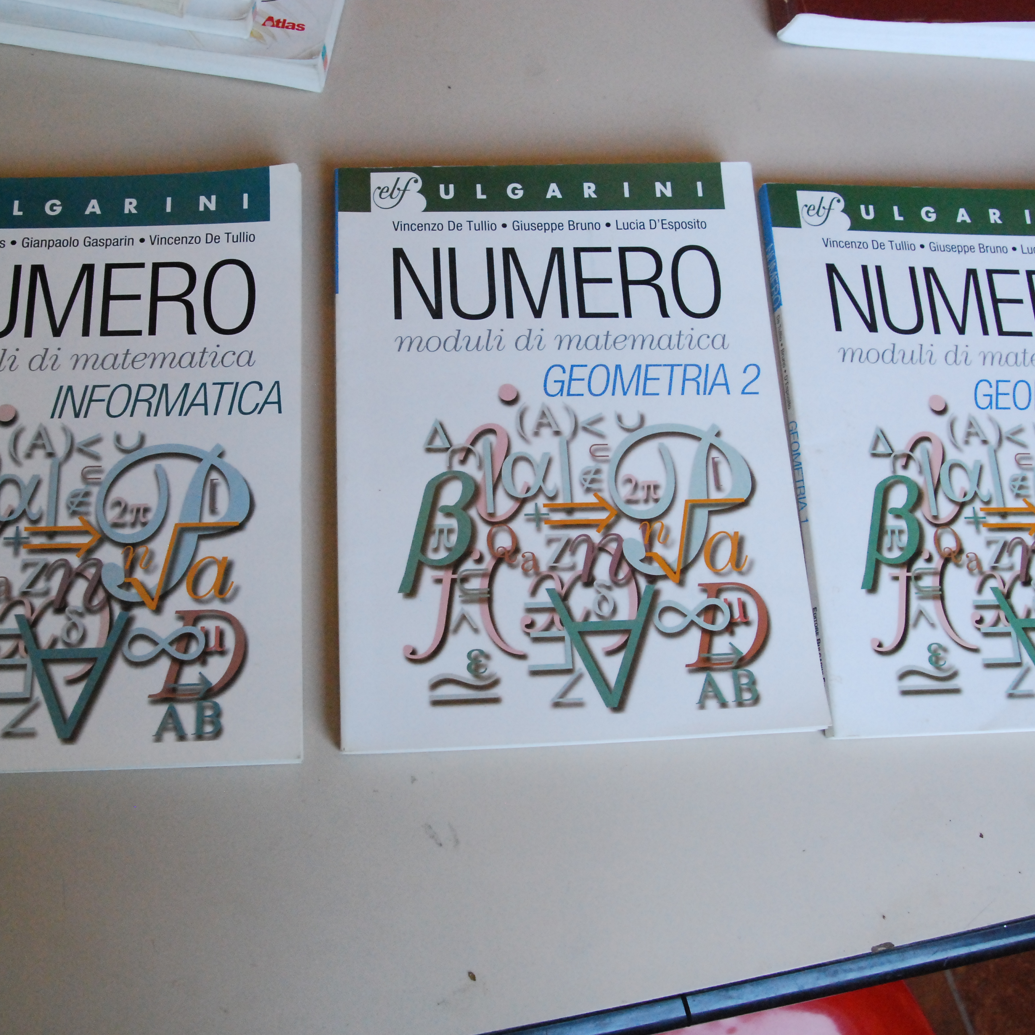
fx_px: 1104
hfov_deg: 50.2
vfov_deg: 50.2
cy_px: 515
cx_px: 496
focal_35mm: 33
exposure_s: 1/125
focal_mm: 17
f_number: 9
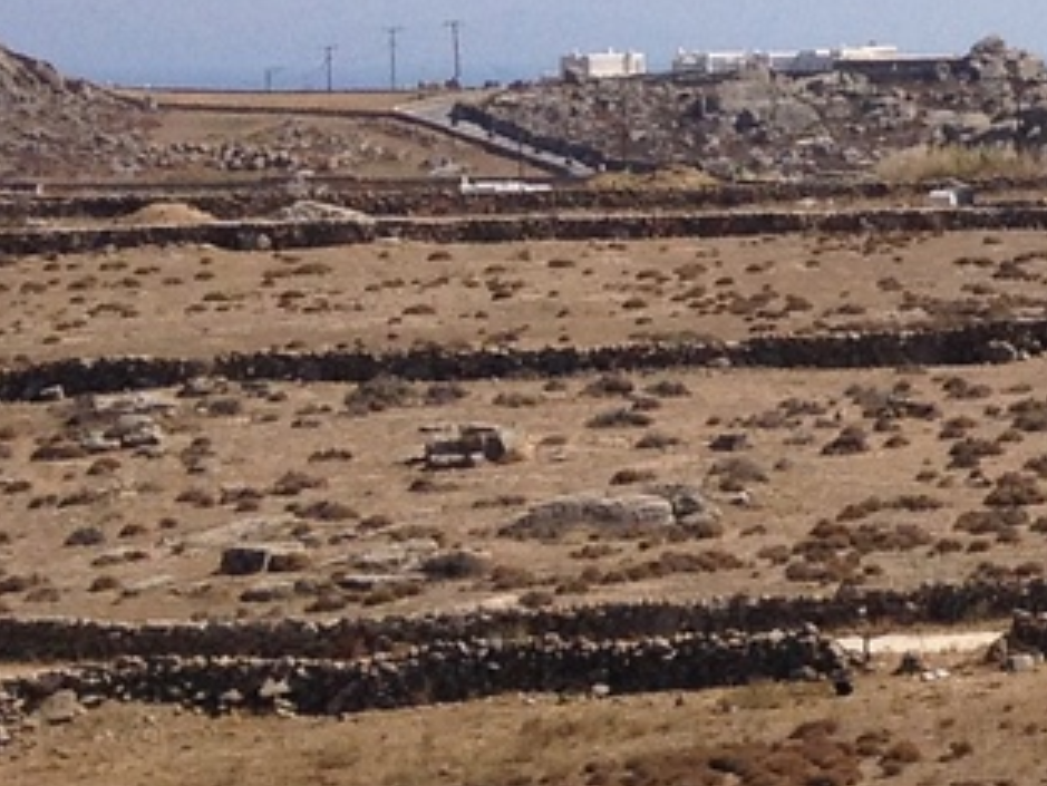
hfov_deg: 9.8
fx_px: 5416
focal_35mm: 179
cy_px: 127
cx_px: 2449
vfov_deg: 8.3
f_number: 2.4
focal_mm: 4.28
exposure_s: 1/2513
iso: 50
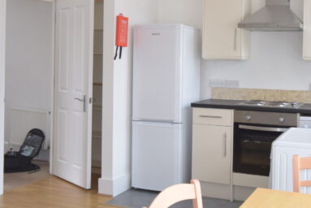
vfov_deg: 28.4
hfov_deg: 41.5
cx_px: 201
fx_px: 406
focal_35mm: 47
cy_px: 62
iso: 400
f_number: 4
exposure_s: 1/40
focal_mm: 10
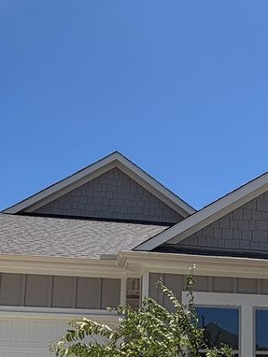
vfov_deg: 35.8
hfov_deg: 29.0
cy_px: 322
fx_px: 516
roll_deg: -2.8
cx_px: 176
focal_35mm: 50
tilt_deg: +9.9
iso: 20
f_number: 2.2
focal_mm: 2.22
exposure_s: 1/1259
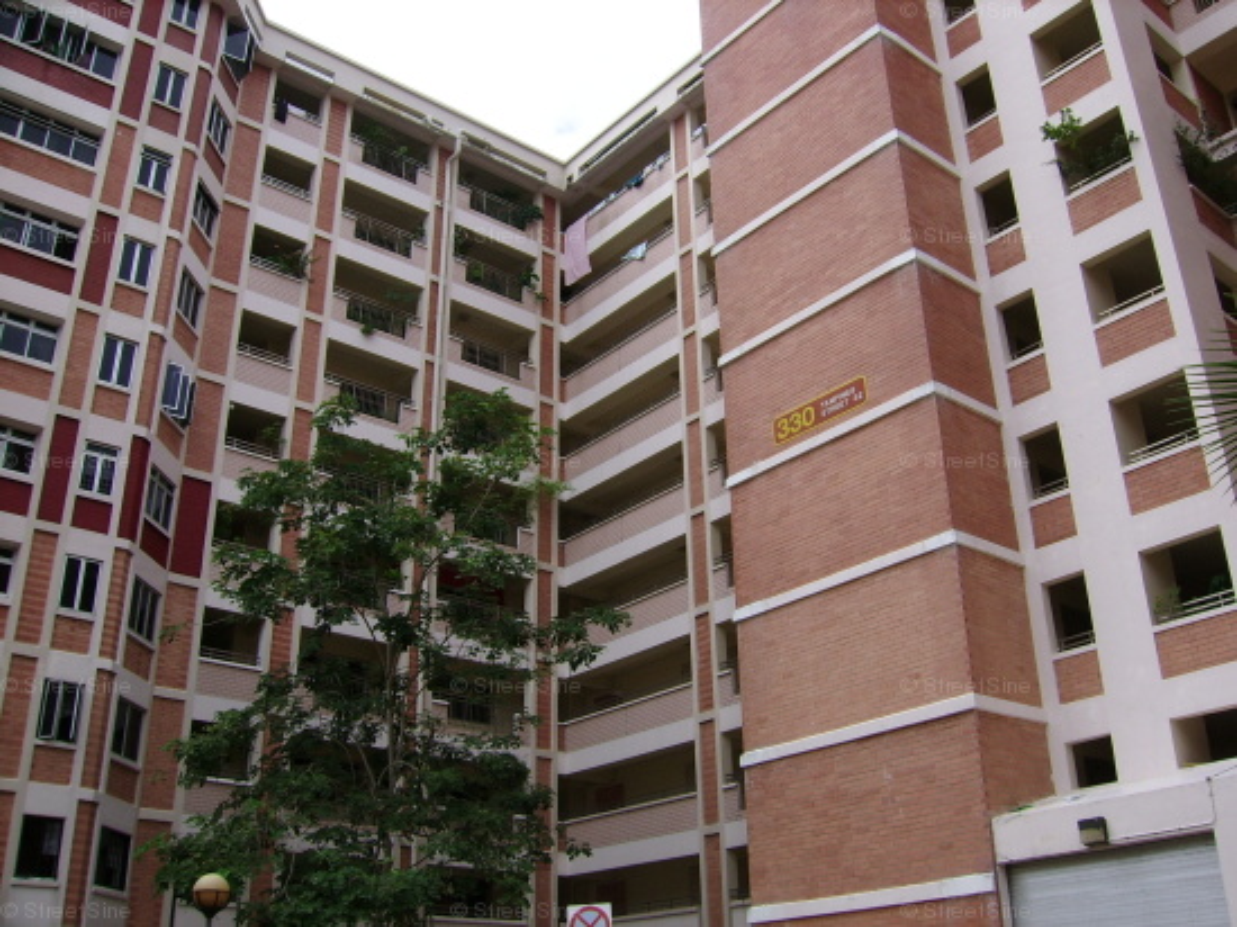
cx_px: 618
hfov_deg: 52.6
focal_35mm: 35
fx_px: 1250
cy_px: 464
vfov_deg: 40.7
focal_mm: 5.95
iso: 50
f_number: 5.8
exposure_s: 1/420
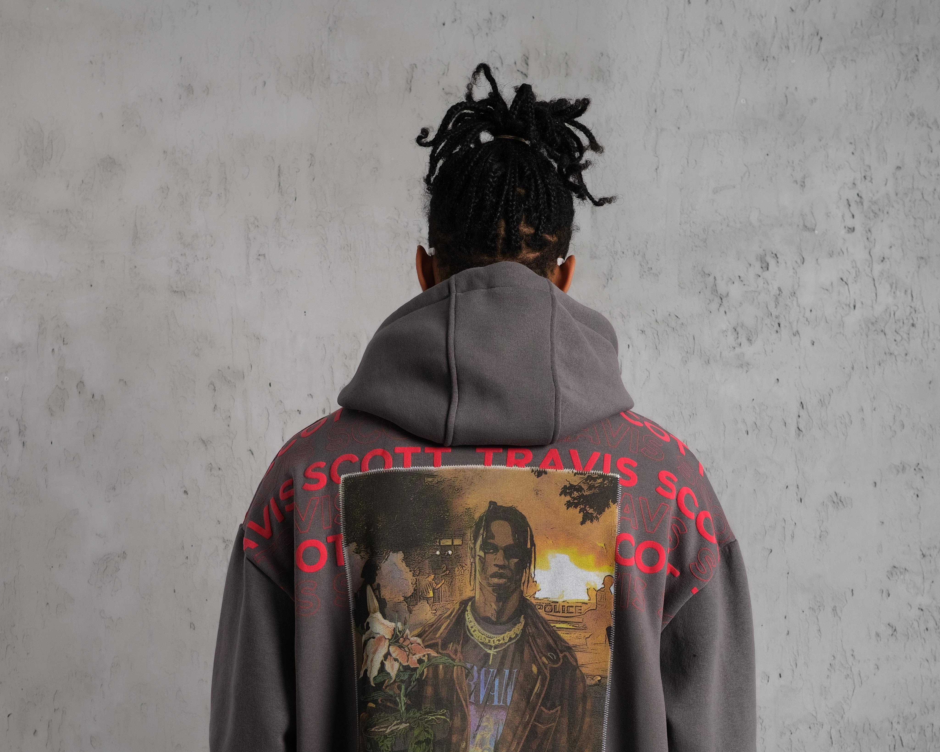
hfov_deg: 37.3
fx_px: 1391
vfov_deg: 29.4
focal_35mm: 50
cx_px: 473
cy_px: 622
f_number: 5
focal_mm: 23
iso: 160
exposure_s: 1/160
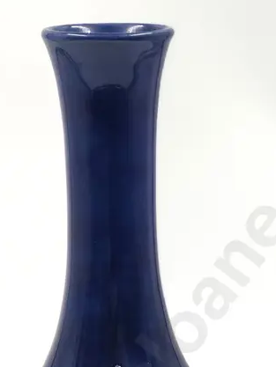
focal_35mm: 140
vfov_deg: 13.8
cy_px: 402
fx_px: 1488
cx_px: 133
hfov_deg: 10.6
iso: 25
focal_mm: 6.6
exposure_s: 1/100
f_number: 2.8
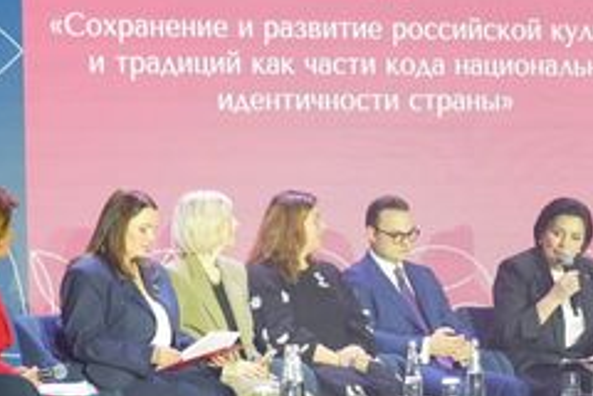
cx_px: 646
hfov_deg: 6.5
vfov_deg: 4.3
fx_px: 5221
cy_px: 446
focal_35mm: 317
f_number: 4.5
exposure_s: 1/200
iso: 1600
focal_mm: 109
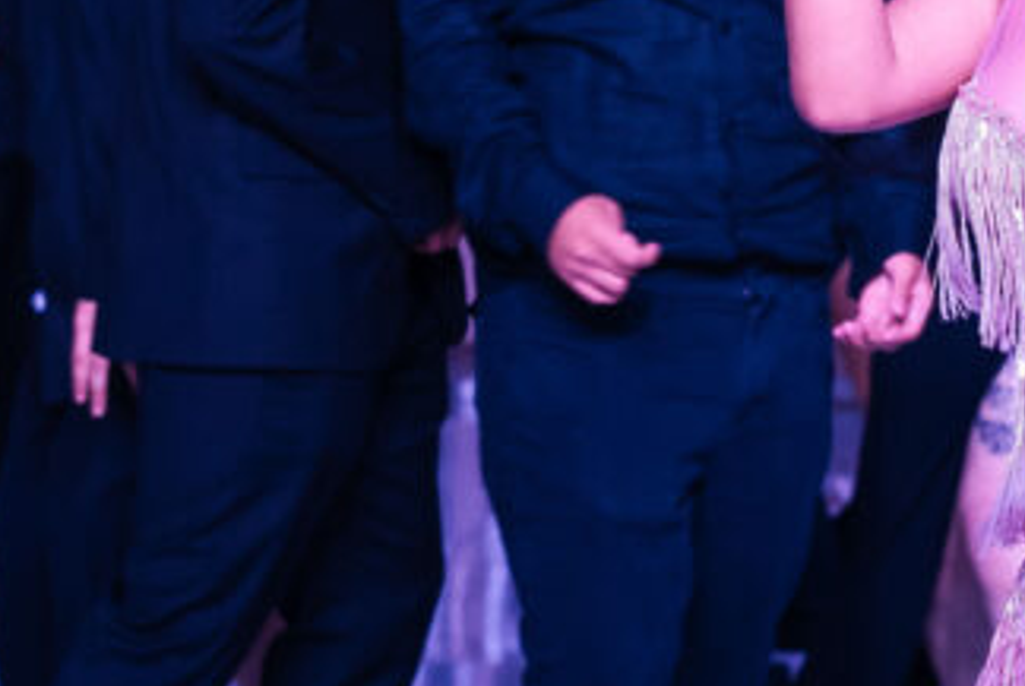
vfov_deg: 6.2
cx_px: 921
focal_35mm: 221
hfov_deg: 9.3
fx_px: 6301
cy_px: 9
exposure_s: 1/125
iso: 2000
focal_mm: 70
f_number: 4.5
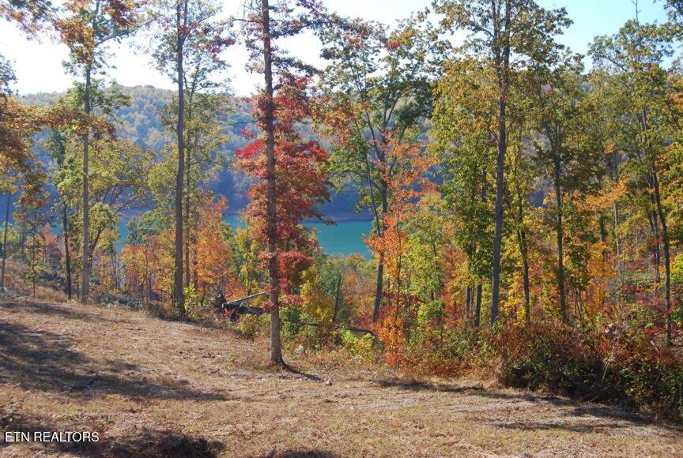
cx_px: 342
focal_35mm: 46
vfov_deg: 29.1
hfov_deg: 42.2
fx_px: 884
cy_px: 229
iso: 200
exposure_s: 1/60
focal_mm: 31
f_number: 8
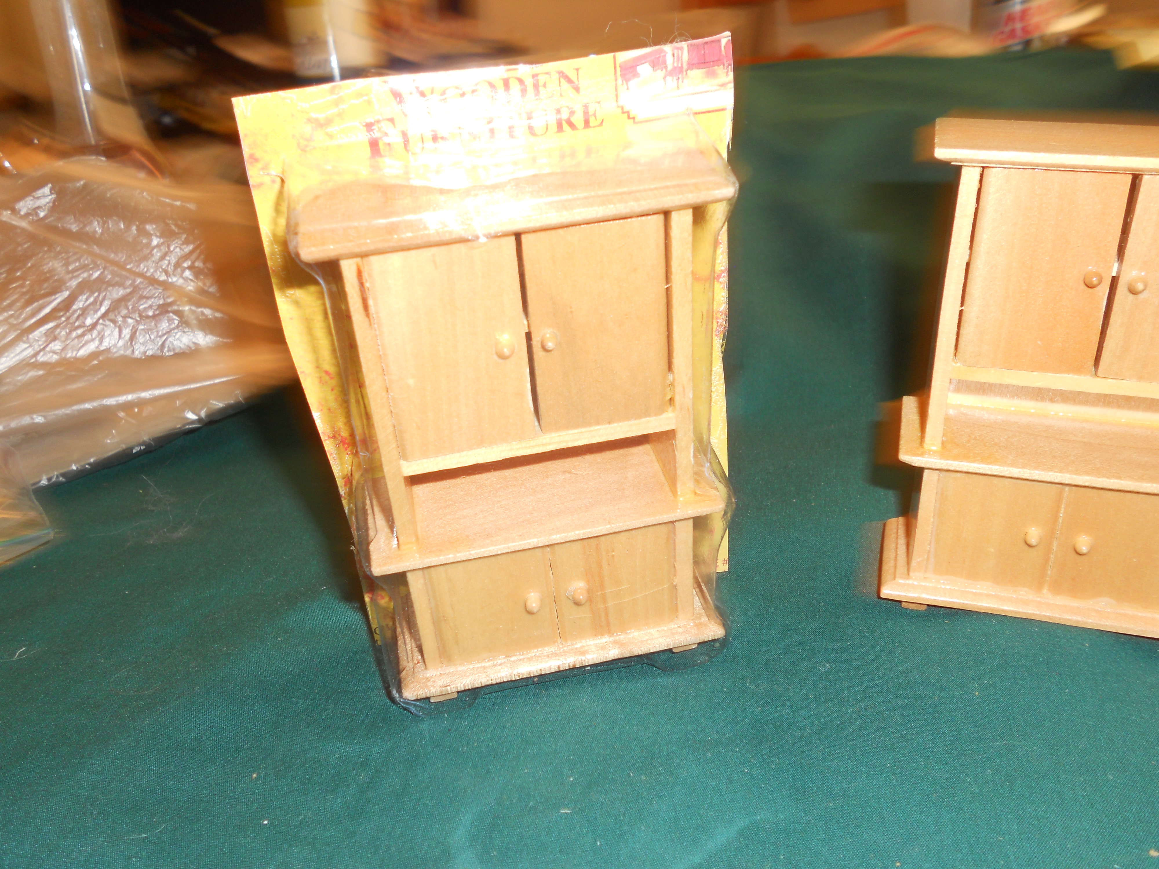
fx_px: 1071
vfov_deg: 44.2
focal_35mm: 32
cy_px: 434
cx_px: 580
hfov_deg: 56.8
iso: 80
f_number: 3.5
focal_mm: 5.8
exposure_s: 1/25
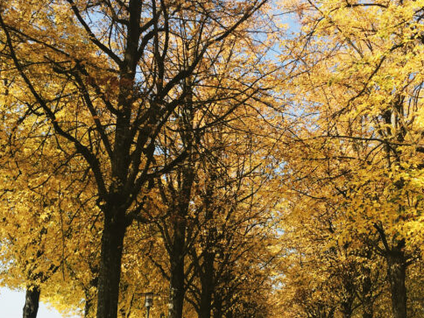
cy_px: 216
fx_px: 563
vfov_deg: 31.2
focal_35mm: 46
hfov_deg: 40.9
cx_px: 272
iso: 32
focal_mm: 4.15
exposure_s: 1/599
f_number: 2.2
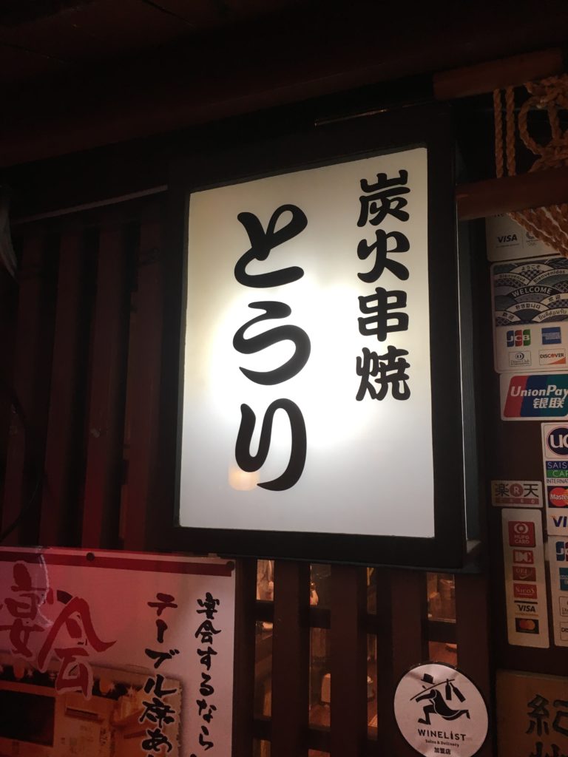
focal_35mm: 29
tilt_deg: +5.4
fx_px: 634
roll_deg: +0.8
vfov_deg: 61.7
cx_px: 284
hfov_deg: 48.2
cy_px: 378
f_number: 2.2
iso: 32
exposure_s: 1/30
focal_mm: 4.15
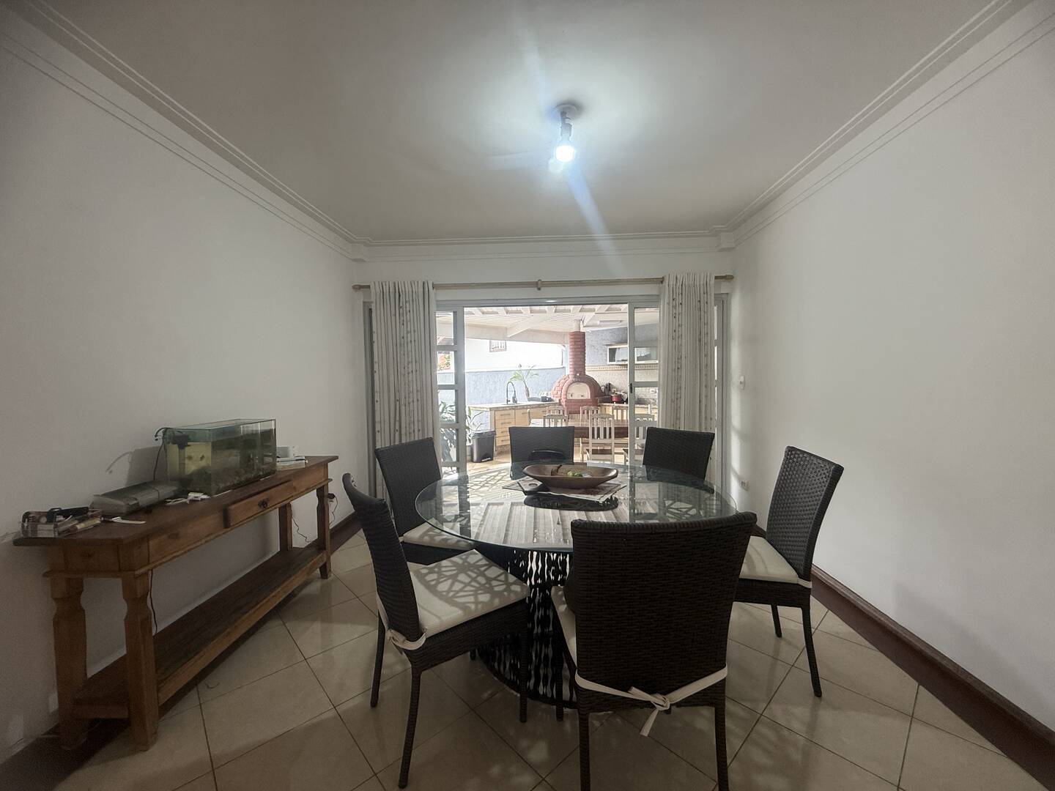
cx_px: 528
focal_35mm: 14
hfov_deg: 102.1
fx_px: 427
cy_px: 396
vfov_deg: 85.7
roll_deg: +0.4
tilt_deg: -1.8
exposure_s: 1/120
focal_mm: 2.22
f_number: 2.2
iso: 160
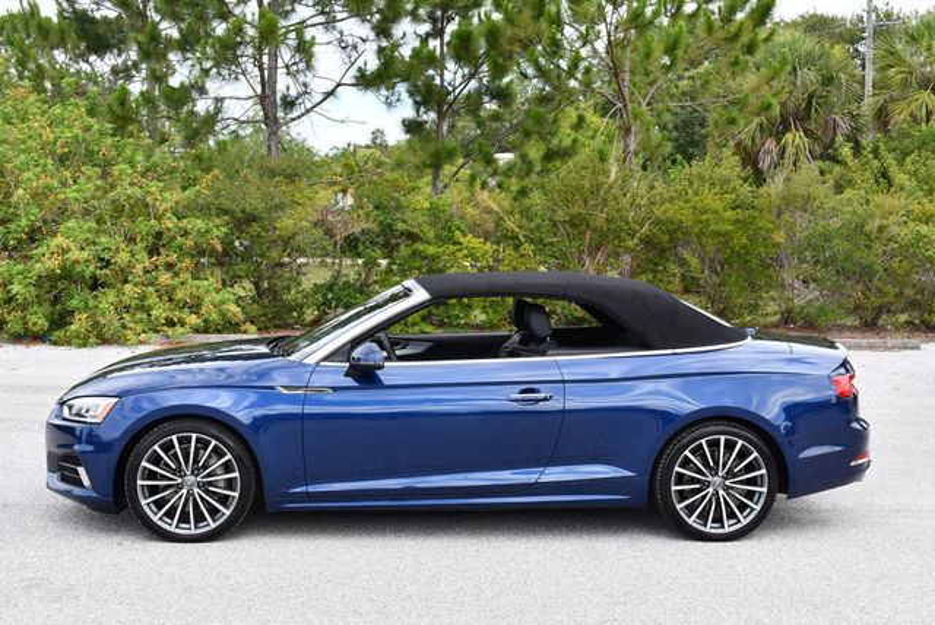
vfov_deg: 28.1
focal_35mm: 48
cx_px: 468
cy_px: 312
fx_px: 1248
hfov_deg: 41.1
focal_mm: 24
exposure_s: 1/250
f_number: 6.3
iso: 200
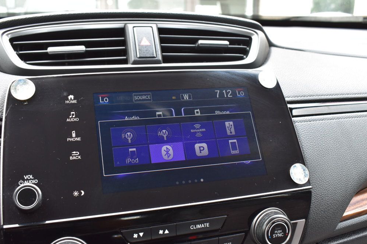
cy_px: 124
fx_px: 392
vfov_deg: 34.6
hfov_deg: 50.1
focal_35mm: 39
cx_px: 186
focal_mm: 25
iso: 400
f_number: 7.1
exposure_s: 1/40
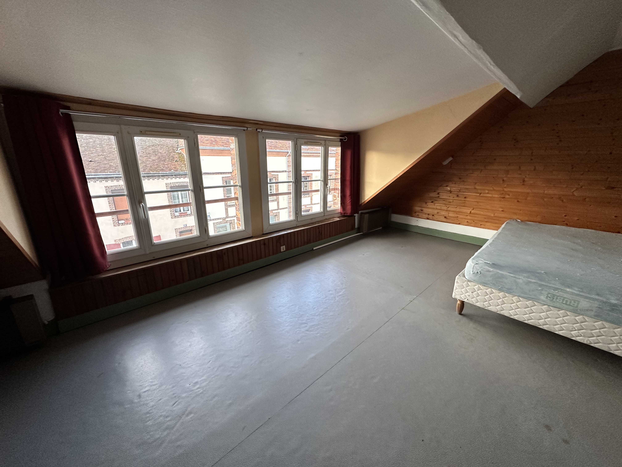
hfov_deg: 102.1
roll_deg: -0.5
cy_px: 234
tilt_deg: -16.8
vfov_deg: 85.7
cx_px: 311
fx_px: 252
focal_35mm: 14
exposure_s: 1/99
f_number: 2.2
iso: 320
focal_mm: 2.22
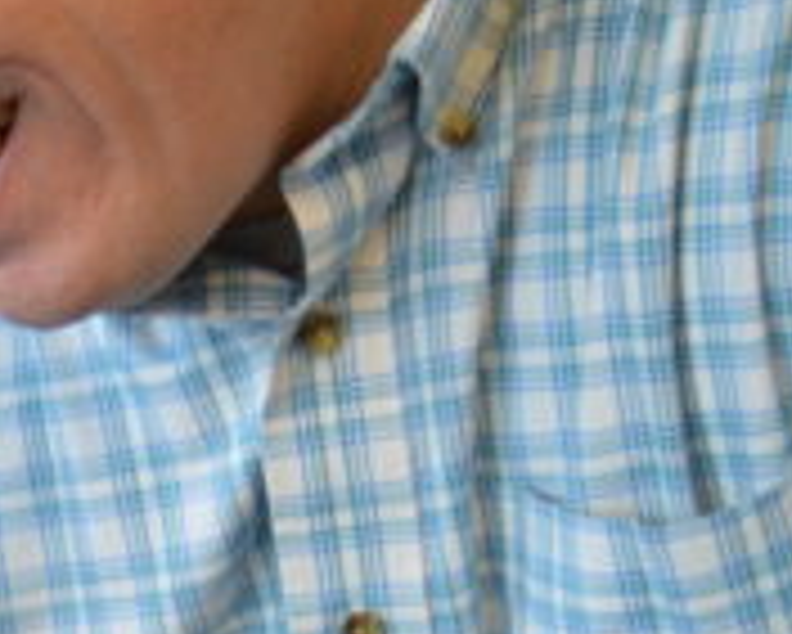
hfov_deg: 12.6
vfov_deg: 10.4
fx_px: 3308
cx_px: -585
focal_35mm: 141
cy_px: 1090
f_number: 3.8
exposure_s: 1/100
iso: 400
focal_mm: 23
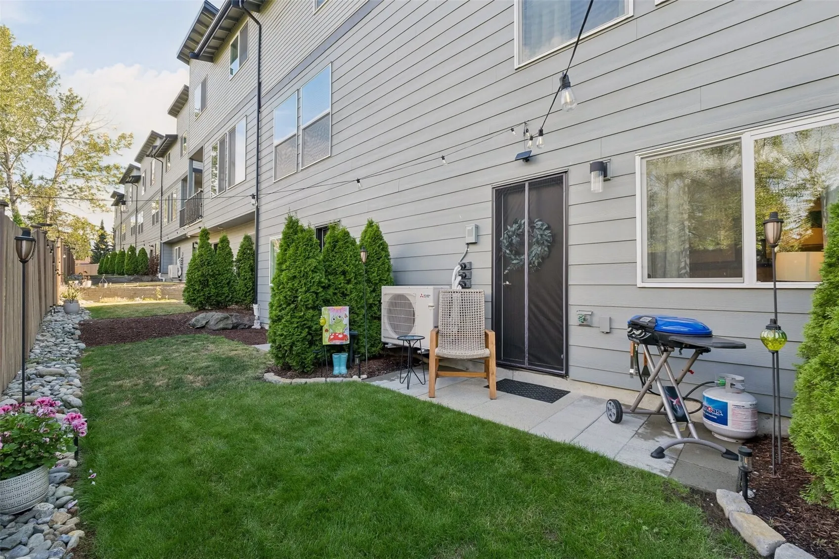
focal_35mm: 15
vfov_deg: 77.3
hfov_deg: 100.4
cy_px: 280
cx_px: 420
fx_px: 350
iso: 250
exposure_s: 1/25
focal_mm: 10
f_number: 9
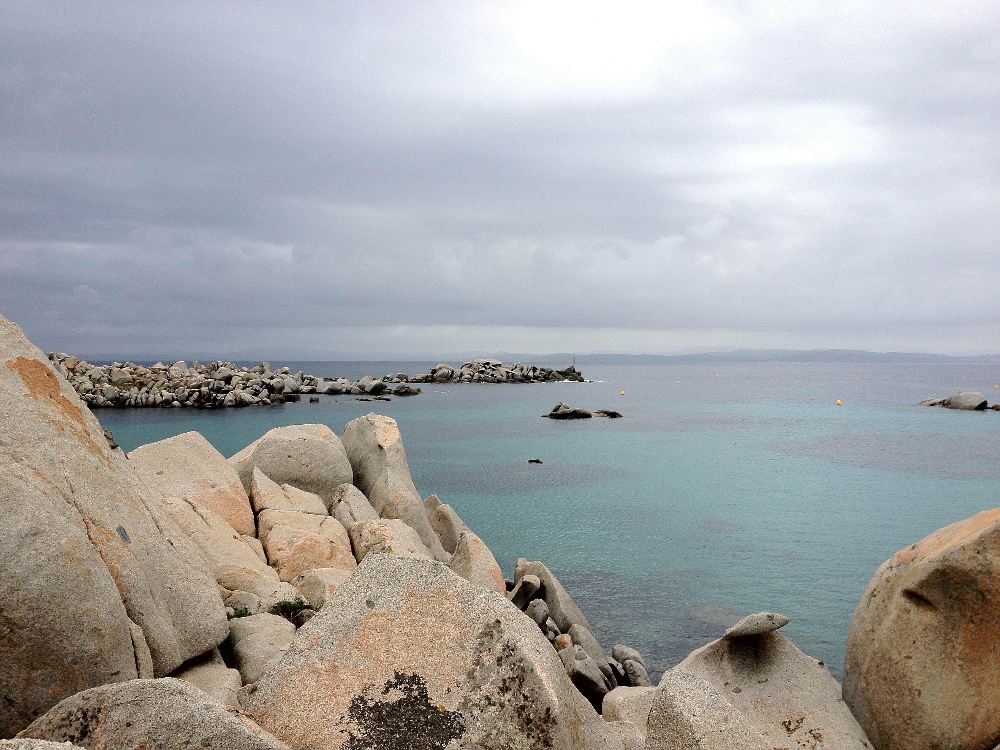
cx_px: 500
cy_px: 375
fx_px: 1011
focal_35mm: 35
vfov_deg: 40.7
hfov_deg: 52.6
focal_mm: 4.28
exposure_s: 1/849
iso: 64
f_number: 2.4
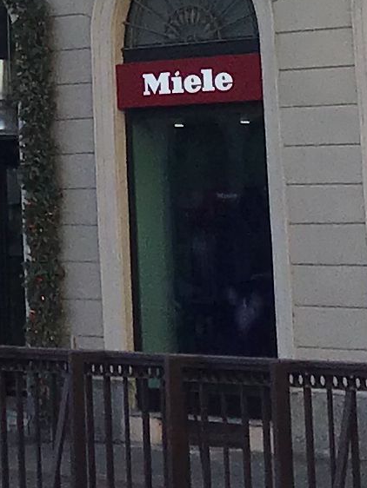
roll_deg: -0.1
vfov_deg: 10.5
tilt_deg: +12.5
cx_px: -314
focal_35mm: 180
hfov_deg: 8.0
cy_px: -289
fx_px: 2543
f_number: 2.4
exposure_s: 1/708
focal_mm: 3.3
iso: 25
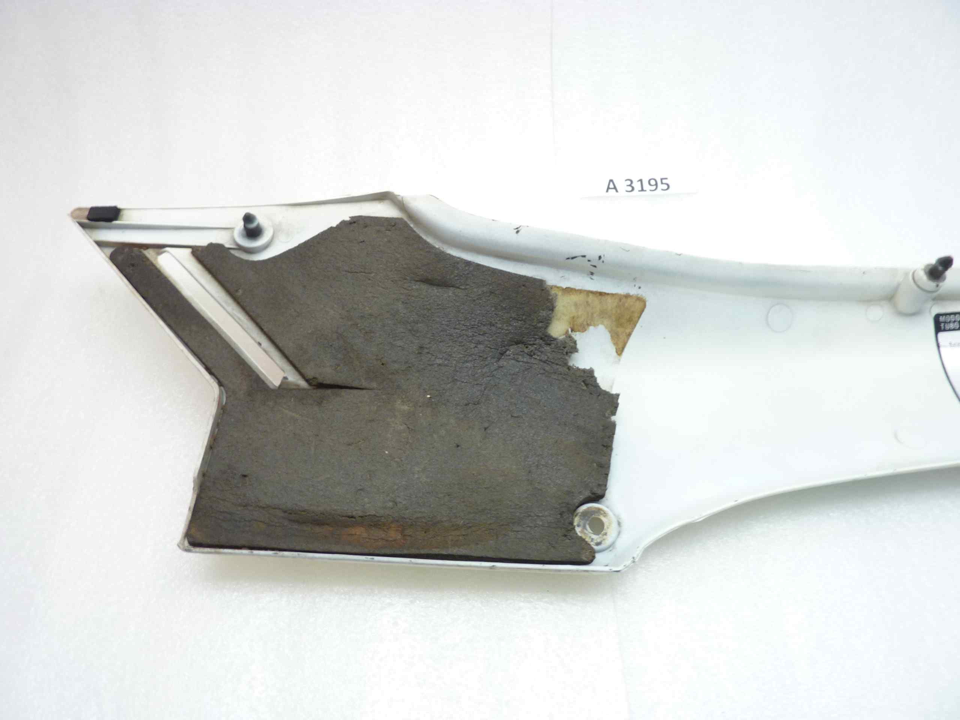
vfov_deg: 54.9
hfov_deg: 69.4
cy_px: 360
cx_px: 480
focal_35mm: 25
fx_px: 693
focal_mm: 4.1
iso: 80
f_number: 3.3
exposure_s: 1/10
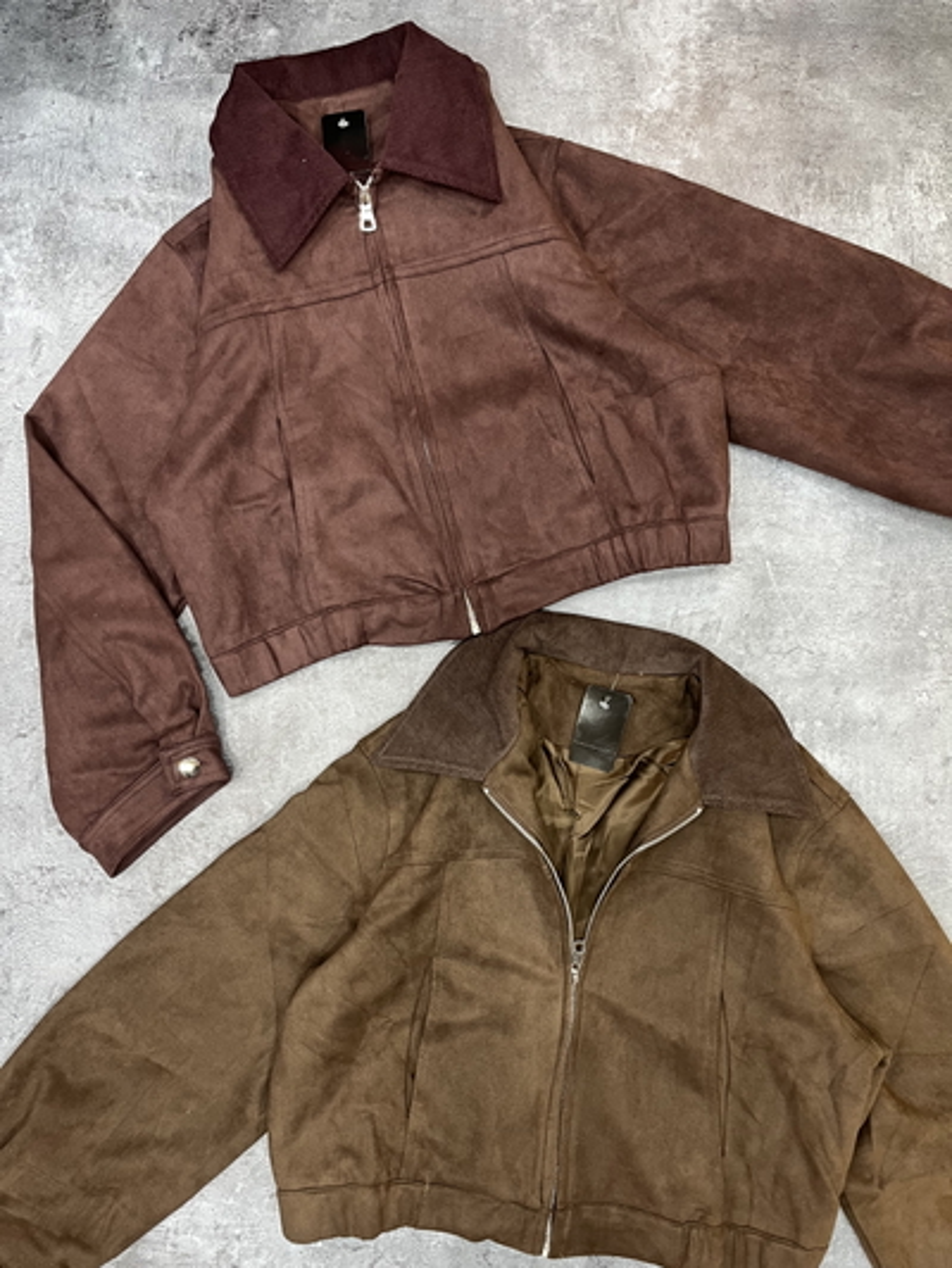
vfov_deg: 67.3
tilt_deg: -88.3
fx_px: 953
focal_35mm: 26
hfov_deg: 53.1
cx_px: 476
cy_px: 634
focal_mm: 5.1
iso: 160
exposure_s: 1/50
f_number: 1.6
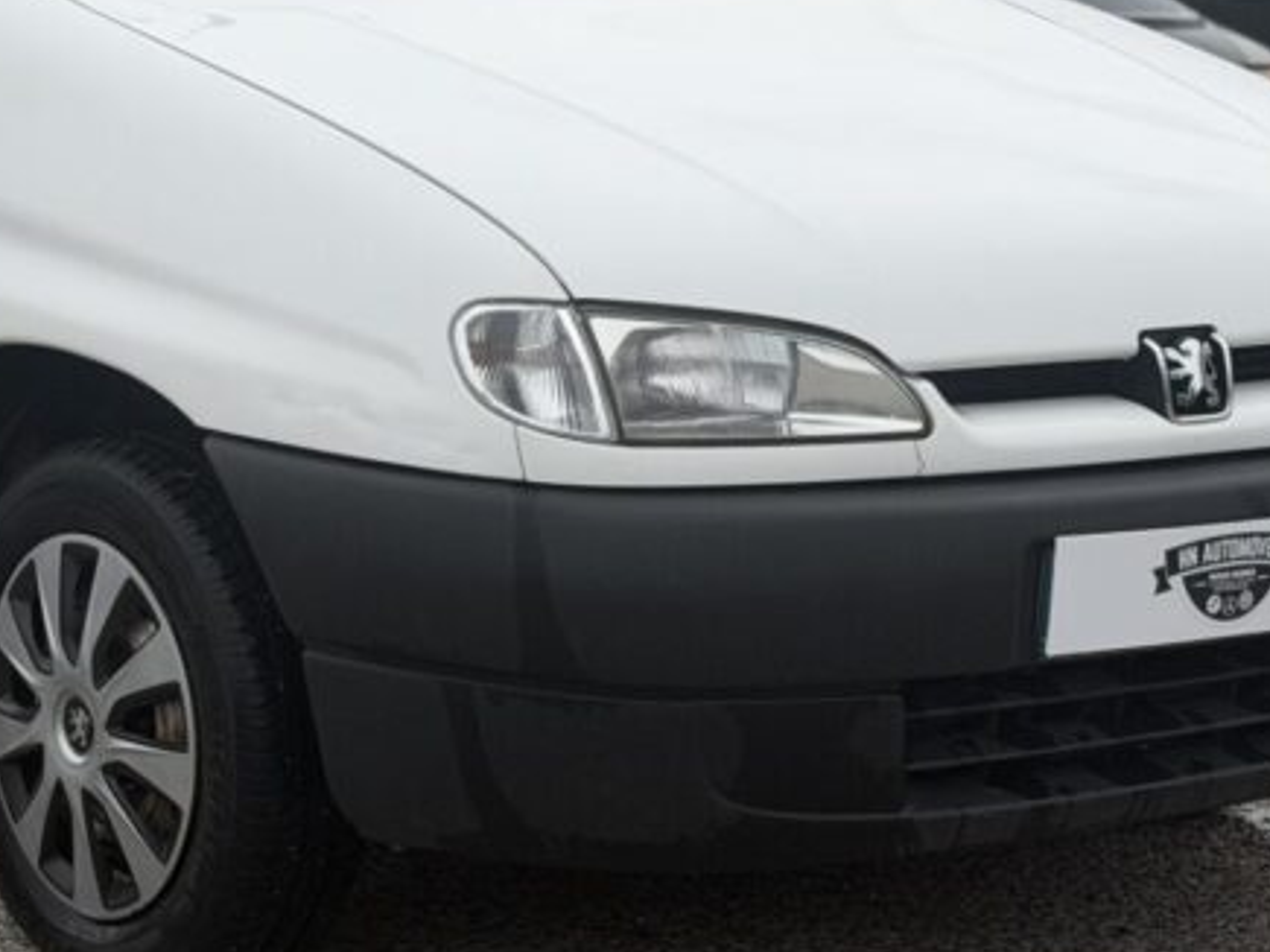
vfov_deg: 13.0
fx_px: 4145
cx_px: 236
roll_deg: +1.9
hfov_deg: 17.3
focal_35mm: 113
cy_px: 193
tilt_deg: -7.5
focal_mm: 6.76
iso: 64
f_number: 1.78
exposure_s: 1/2342
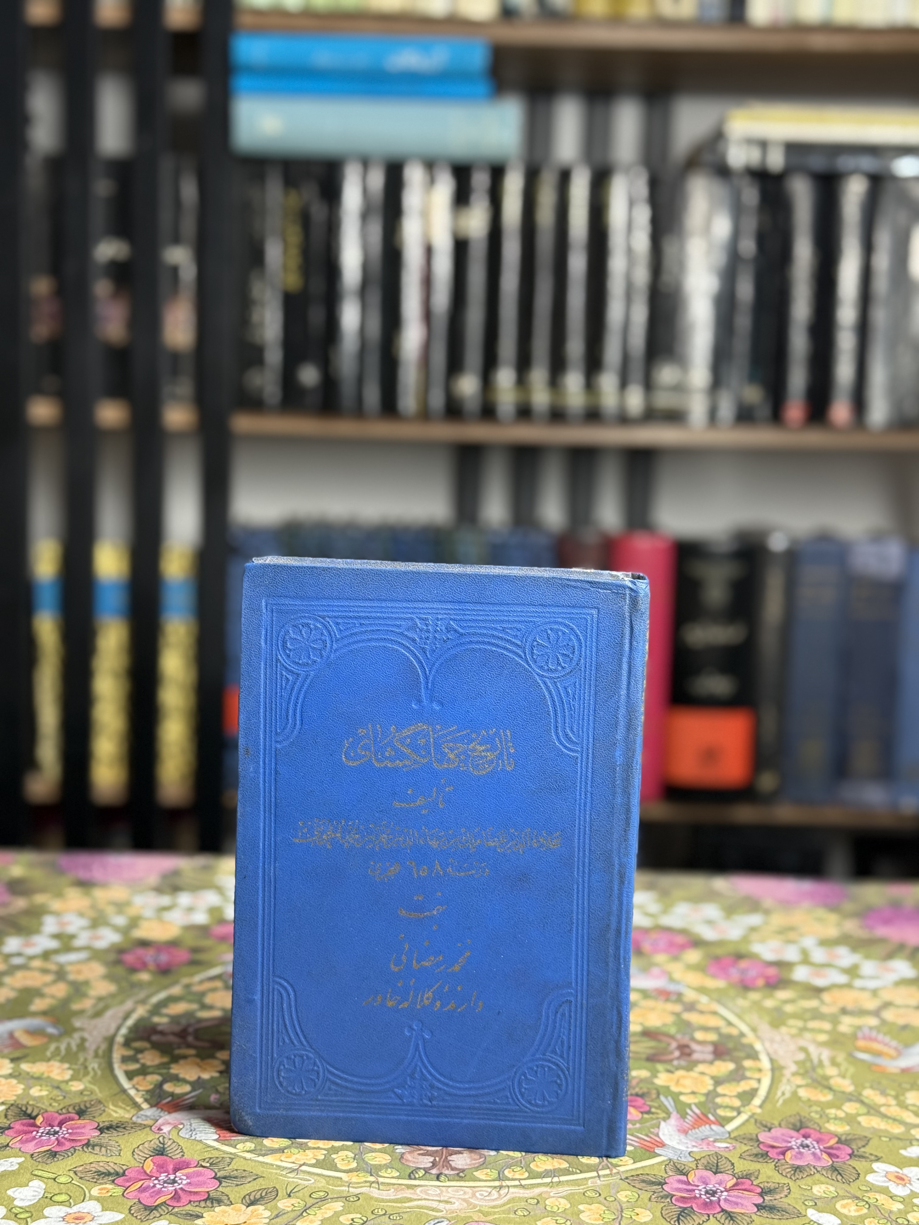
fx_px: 1699
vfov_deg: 39.7
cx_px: 460
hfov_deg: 30.3
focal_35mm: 48
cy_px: 612
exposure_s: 1/100
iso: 250
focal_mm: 6.76
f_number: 1.78
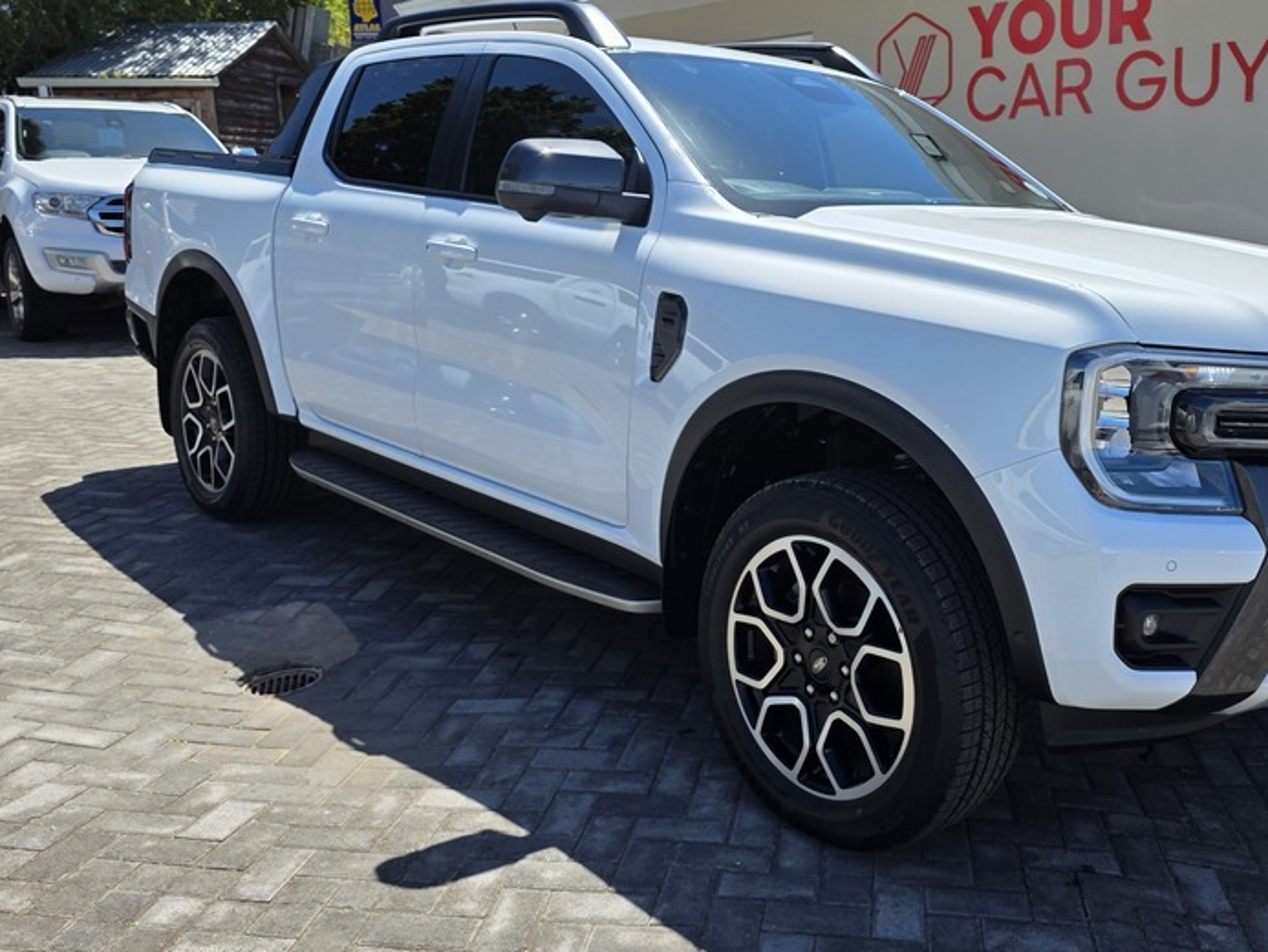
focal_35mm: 34
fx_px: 1246
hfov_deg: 53.1
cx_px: 820
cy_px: 416
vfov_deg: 41.7
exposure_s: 1/5958
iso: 80
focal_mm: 6.3
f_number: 1.7
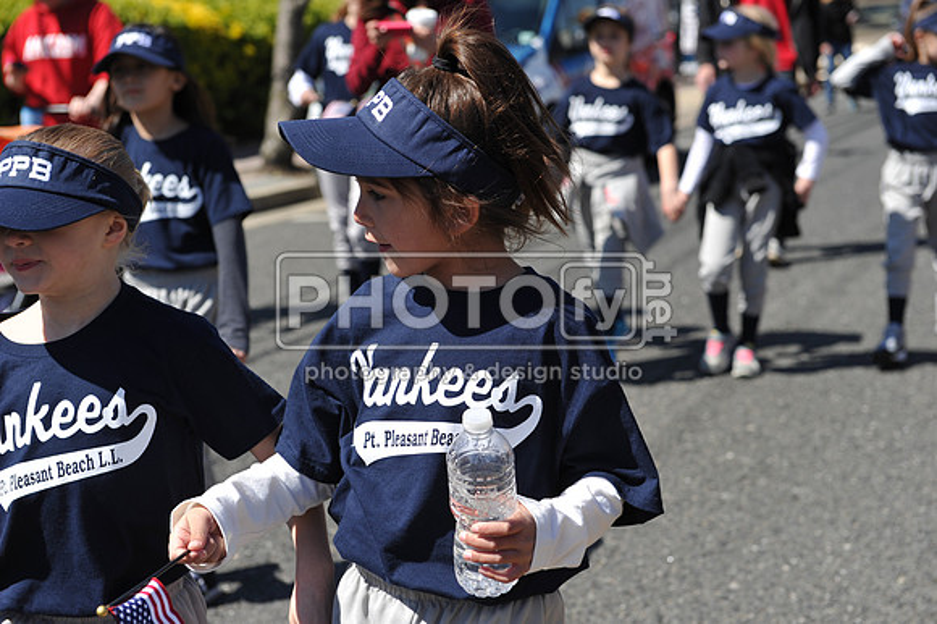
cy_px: 312
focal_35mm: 70
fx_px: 1821
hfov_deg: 28.9
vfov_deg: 19.4
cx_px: 468
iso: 200
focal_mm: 70
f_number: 5
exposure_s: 1/800
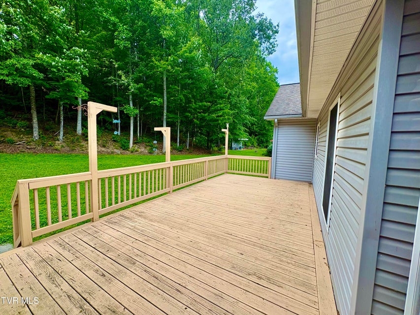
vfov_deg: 85.7
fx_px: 170
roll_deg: -1.6
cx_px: 210
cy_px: 158
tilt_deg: -3.7
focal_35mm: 14
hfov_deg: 102.1
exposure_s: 1/407
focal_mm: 2.22
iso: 40
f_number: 2.2
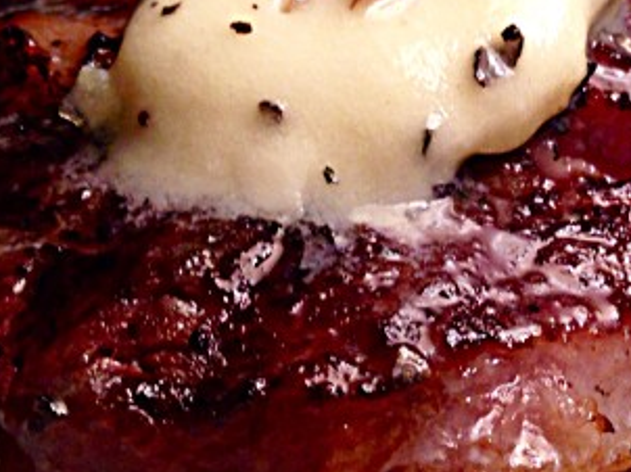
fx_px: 1494
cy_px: 129
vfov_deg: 17.9
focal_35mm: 82
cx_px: 472
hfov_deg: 23.6
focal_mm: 4.12
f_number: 2.4
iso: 64
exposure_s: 1/20
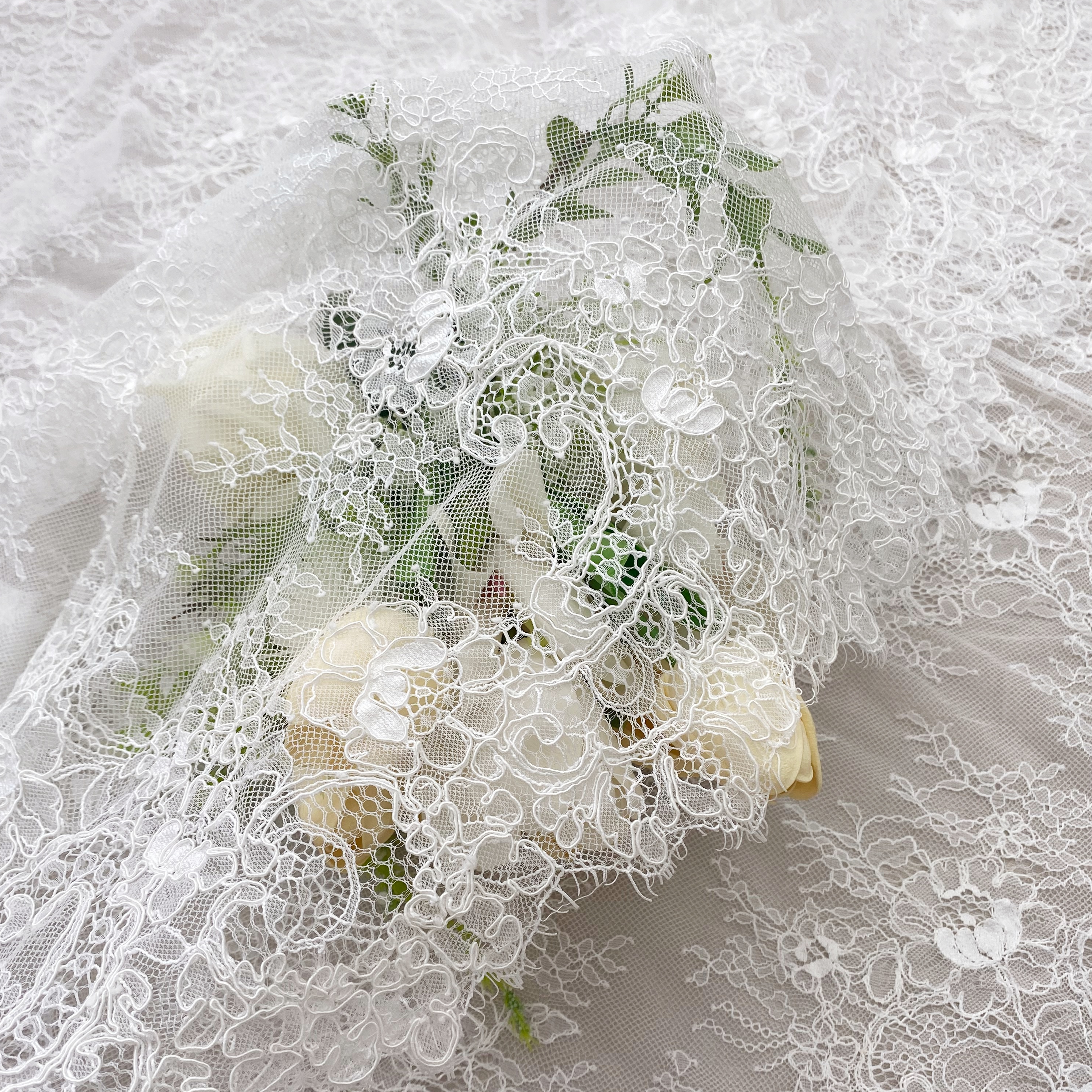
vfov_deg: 52.0
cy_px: 679
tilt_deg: -62.6
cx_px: 548
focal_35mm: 31
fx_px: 1106
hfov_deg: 52.5
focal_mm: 4.25
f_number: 1.8
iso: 32
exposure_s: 1/122
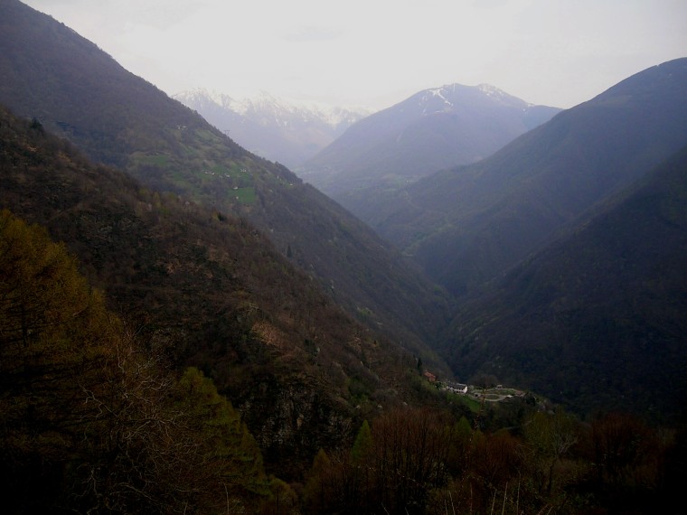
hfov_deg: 52.6
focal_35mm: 35
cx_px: 344
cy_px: 258
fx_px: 695
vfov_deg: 40.7
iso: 50
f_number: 2.8
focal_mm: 5.4
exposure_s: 1/230
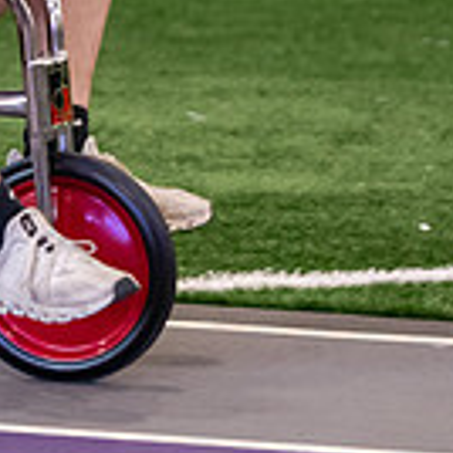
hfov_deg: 4.1
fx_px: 6337
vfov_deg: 4.1
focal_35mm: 428
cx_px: -112
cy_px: -134
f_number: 3.2
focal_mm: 116
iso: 2000
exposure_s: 1/200
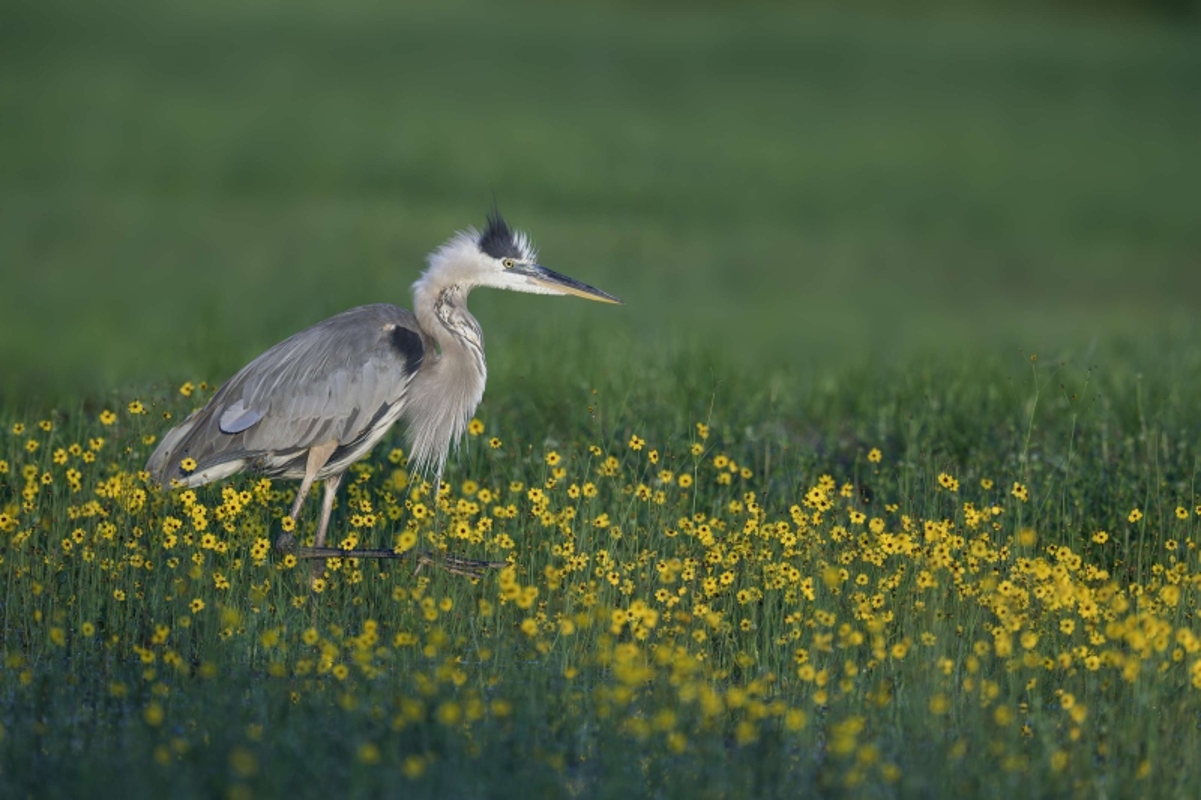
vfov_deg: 1.1
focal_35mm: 1200
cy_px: 400
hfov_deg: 1.7
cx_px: 600
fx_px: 40023
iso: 1600
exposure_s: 1/800
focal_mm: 1200
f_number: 8
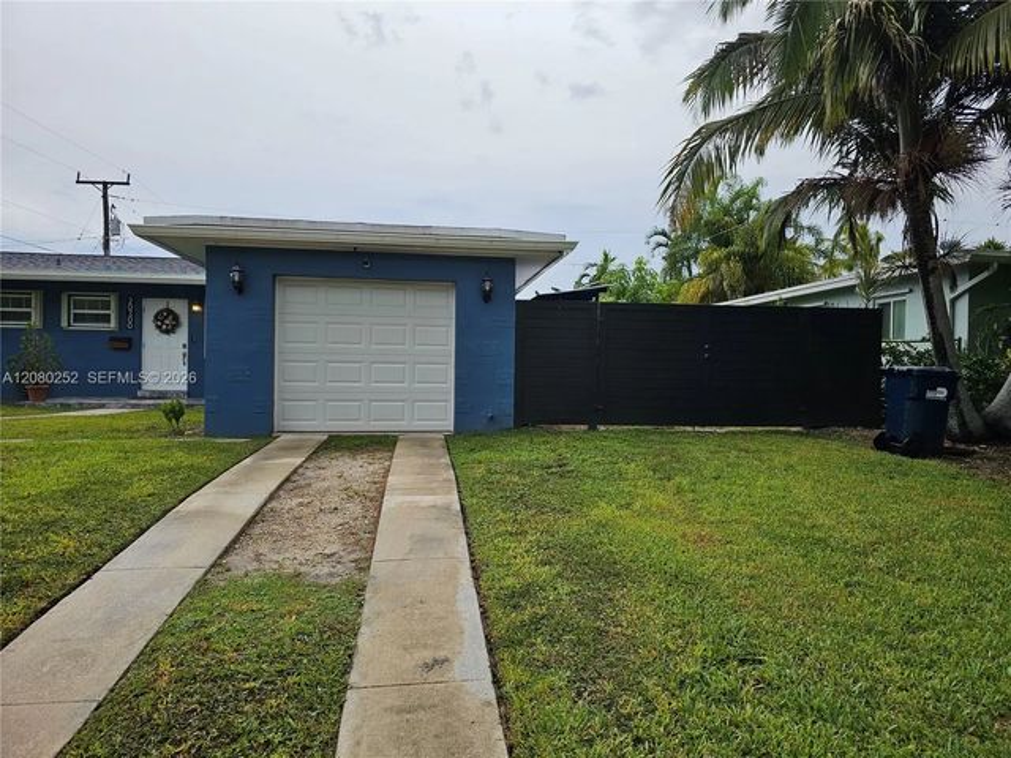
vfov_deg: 58.9
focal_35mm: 23
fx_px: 672
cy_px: 379
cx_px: 506
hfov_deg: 73.9
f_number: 1.7
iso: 10
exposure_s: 1/243
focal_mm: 6.3
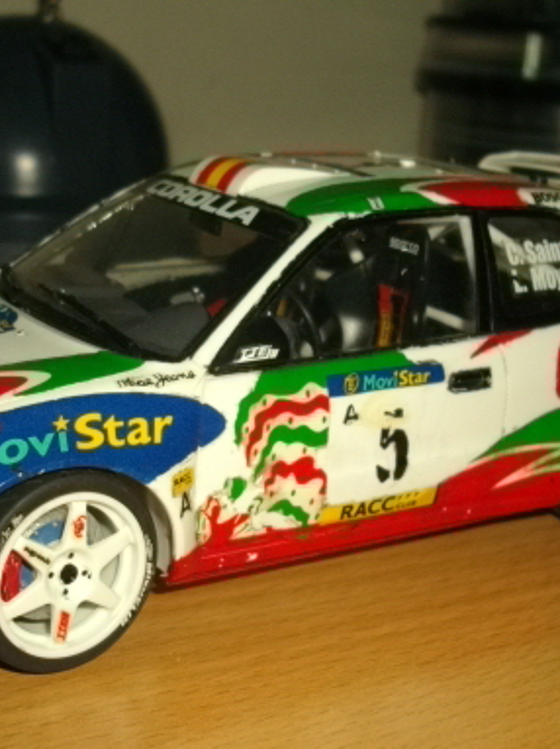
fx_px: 1339
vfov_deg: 31.1
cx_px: 198
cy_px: 465
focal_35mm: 62
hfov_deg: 23.5
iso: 200
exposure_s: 1/50
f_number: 2.8
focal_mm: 6.2
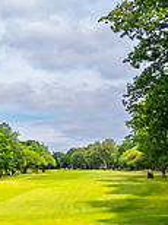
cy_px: 128
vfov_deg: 22.5
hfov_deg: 12.7
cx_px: -247
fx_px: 565
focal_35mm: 87
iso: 400
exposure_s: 1/640
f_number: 7.1
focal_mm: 24
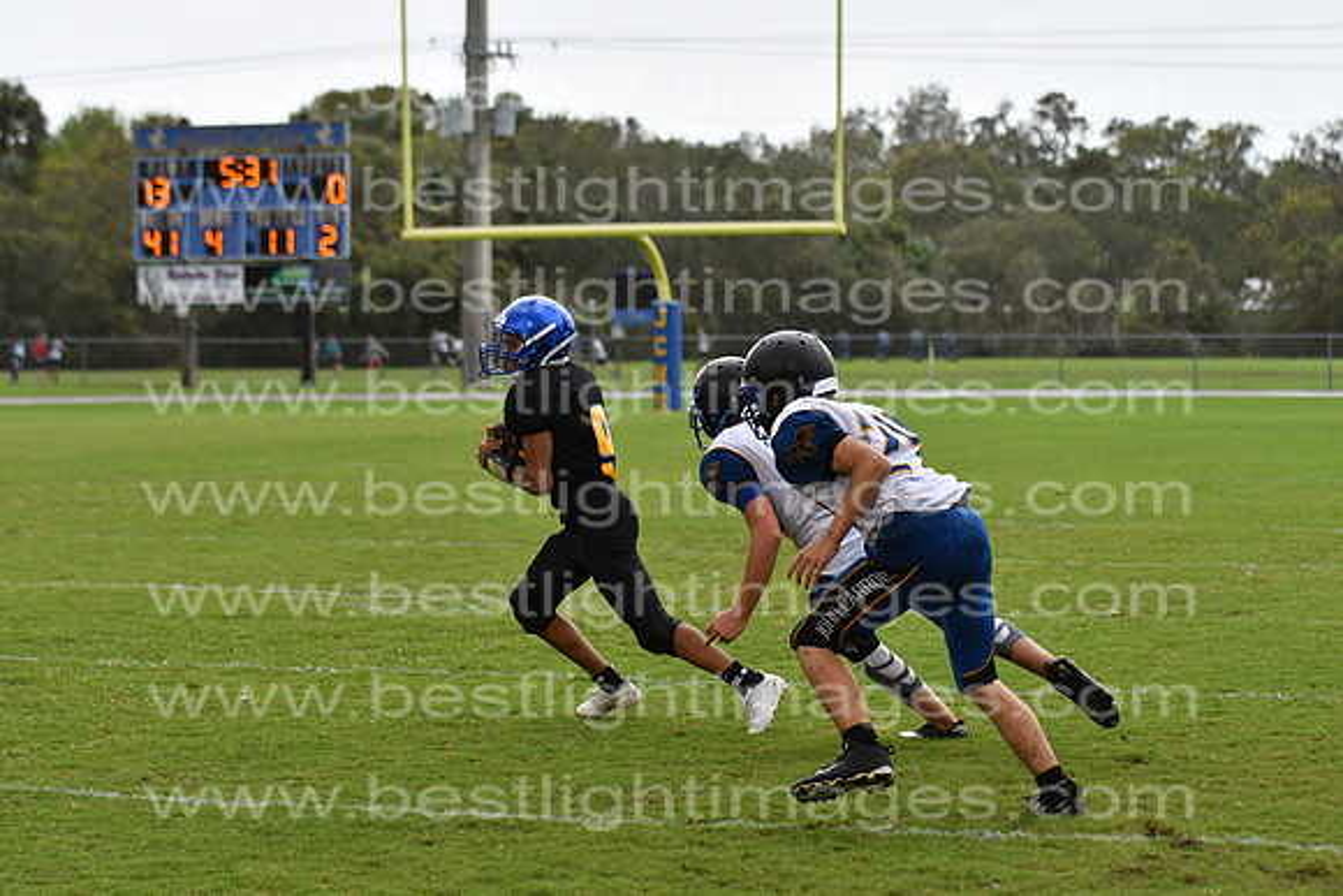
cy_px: 448
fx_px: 7836
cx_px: 672
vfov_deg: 6.5
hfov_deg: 9.8
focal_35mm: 210
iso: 1000
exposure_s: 1/2500
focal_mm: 140
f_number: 3.5
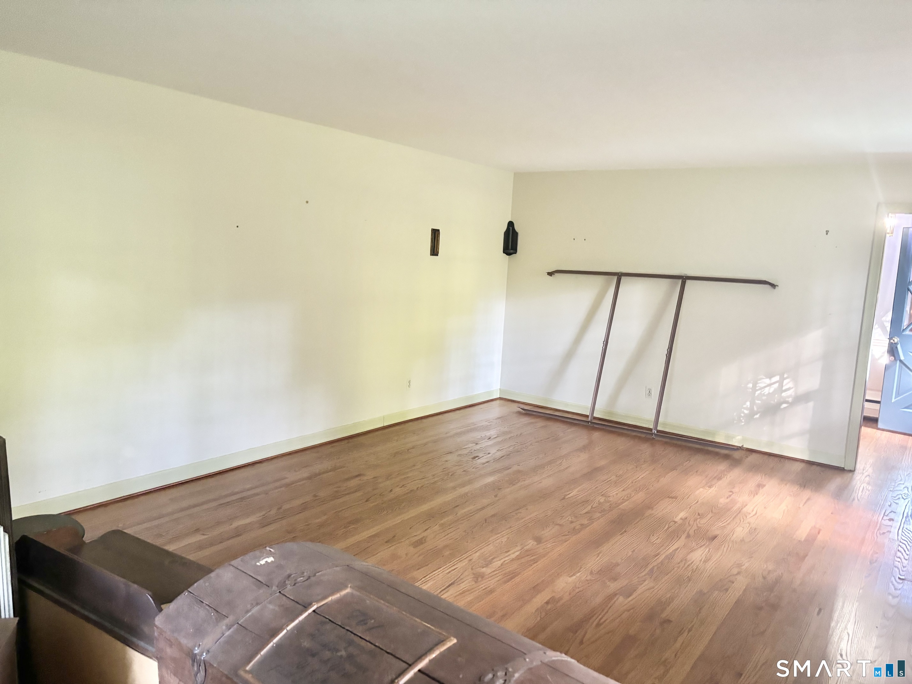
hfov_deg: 67.3
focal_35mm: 26
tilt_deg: -8.3
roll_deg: -3.2
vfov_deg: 53.1
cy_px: 342
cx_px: 456
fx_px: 685
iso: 500
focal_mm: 5.96
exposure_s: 1/30
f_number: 1.6
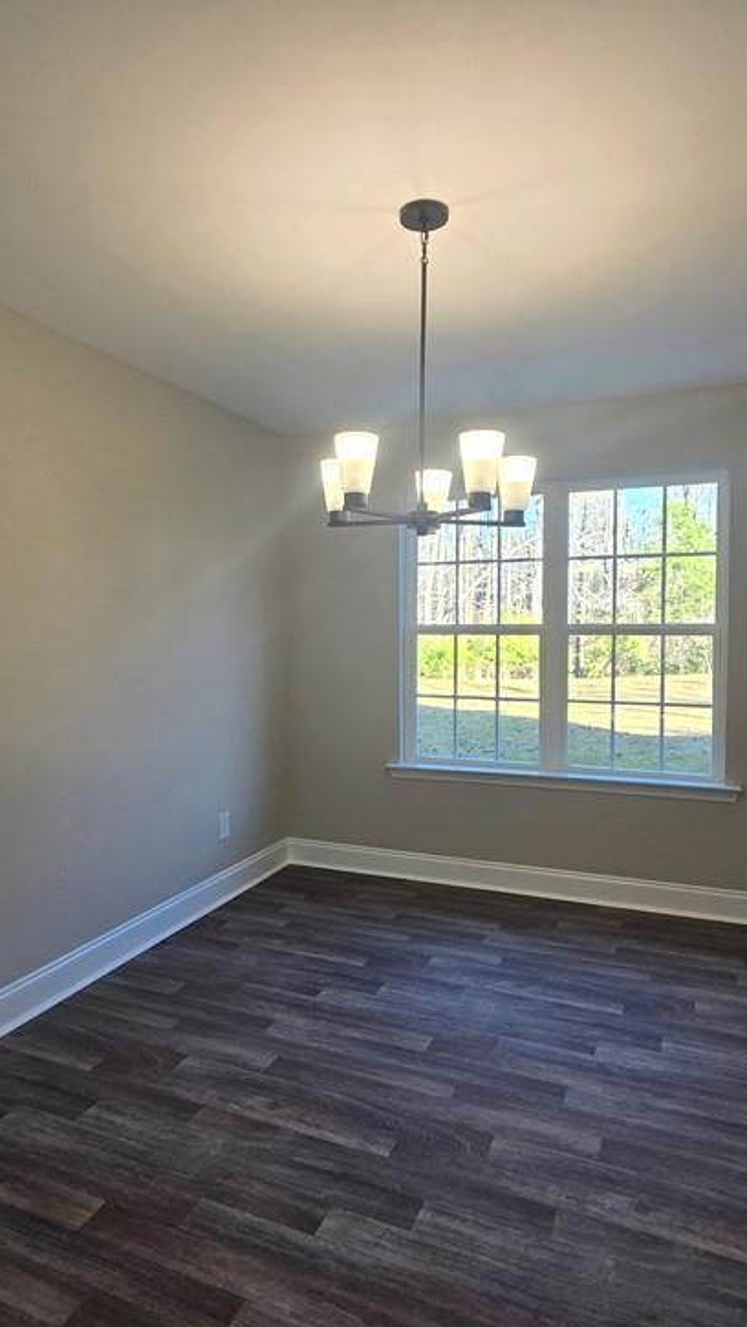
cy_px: 657
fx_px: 704
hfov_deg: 55.9
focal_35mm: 20
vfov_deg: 86.6
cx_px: 363
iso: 80
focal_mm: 2.2
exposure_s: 1/120
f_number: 2.2
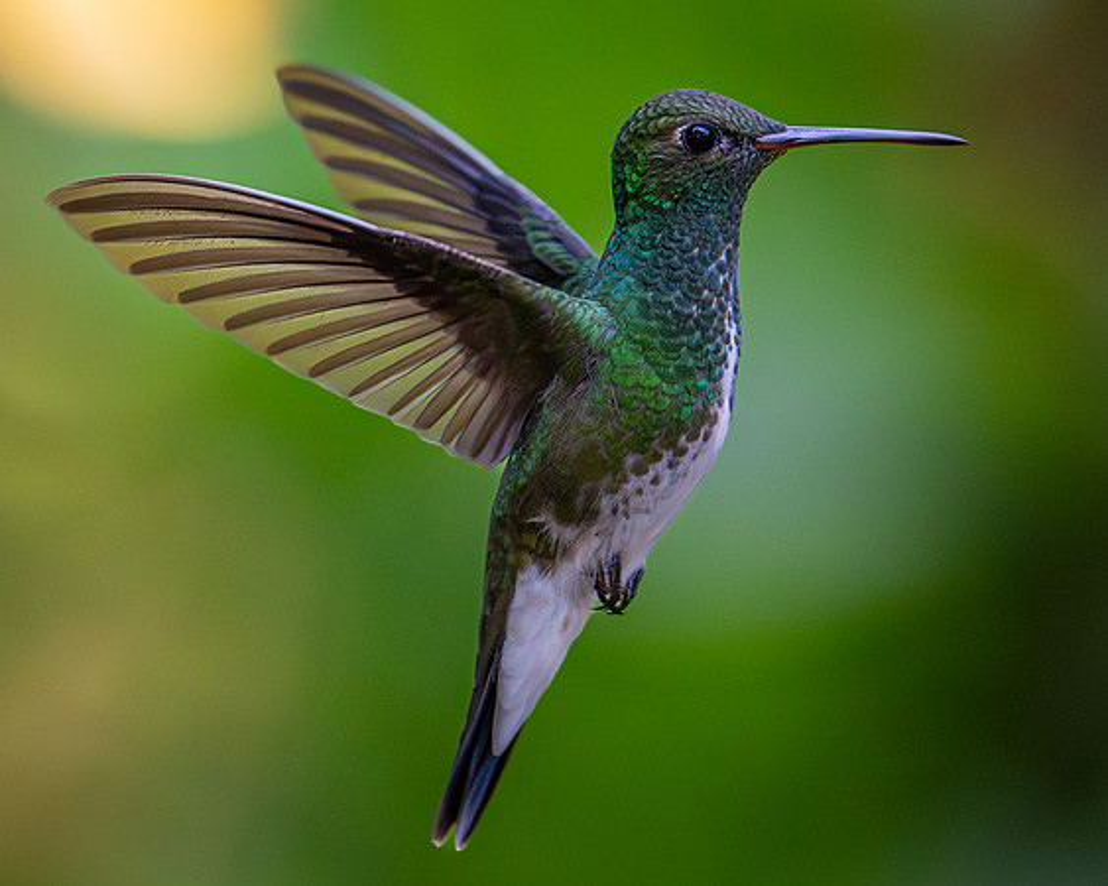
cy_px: 283
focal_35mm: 971
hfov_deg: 2.0
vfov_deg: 1.6
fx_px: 31818
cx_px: 78
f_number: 4.5
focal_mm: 400
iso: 6400
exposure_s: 1/2000
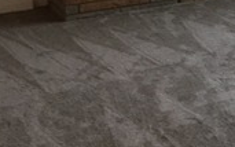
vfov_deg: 10.6
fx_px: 769
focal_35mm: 120
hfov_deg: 16.9
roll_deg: +1.1
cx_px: 247
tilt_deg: -10.5
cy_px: -59
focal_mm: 4.15
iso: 250
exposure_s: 1/24
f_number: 2.2
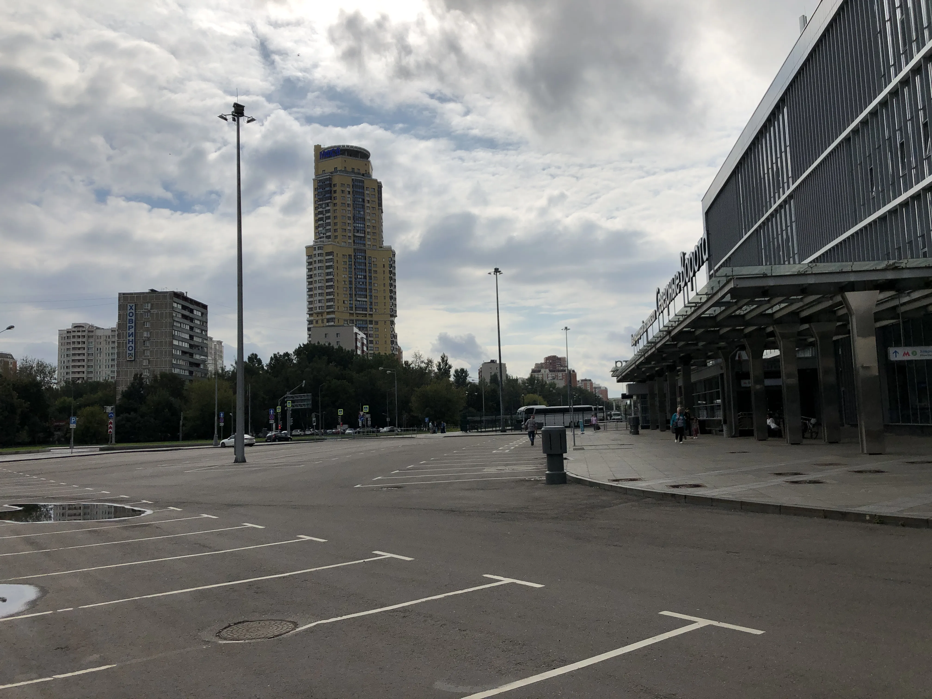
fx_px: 754
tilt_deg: +6.3
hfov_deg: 63.4
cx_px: 466
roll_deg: +2.8
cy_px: 350
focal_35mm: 28
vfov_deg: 49.7
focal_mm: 4
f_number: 1.8
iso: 20
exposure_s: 1/8130
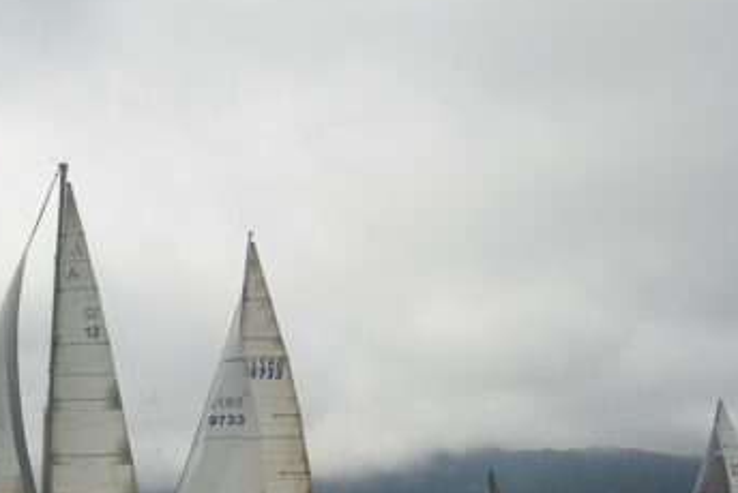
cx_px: 97
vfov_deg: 20.0
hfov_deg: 28.7
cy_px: 329
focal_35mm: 68
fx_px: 1395
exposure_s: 1/640
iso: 250
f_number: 13
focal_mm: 26
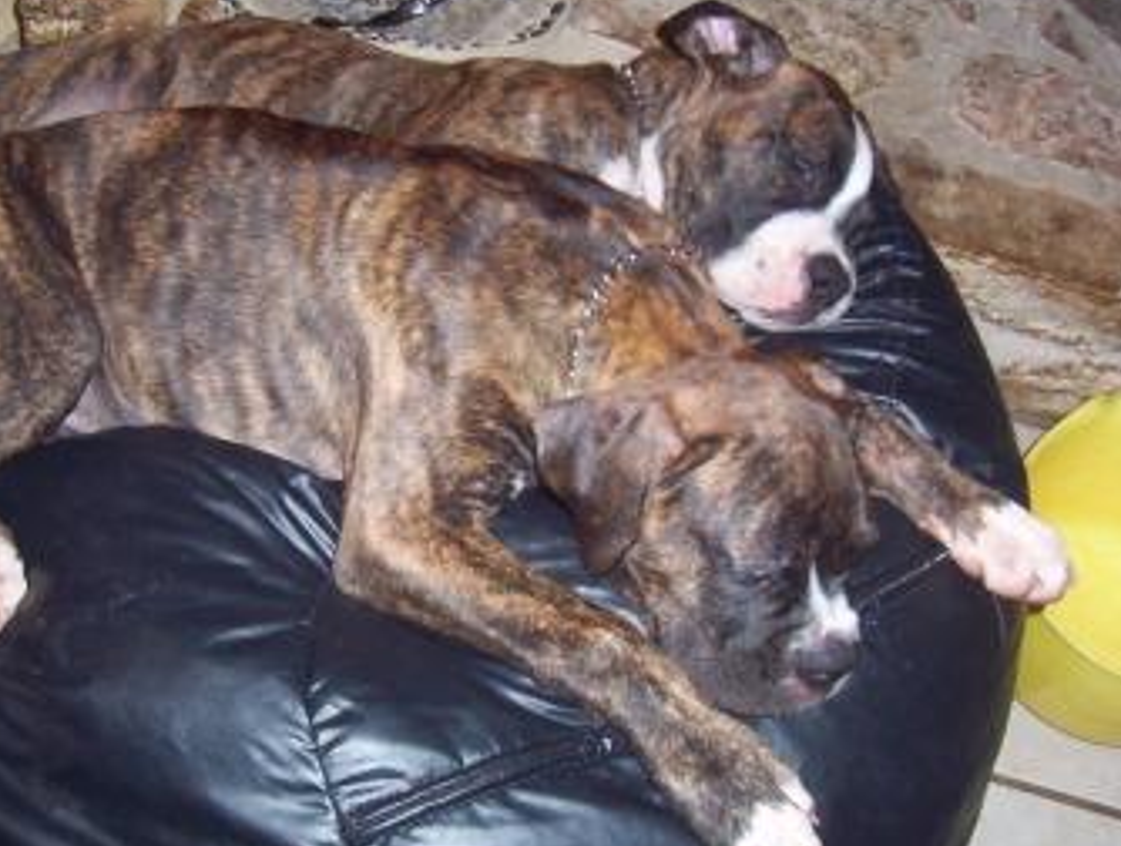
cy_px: 460
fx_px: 1558
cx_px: 391
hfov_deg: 39.2
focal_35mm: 48
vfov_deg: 30.4
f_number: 2.76
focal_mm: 5.54
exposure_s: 1/30
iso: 140
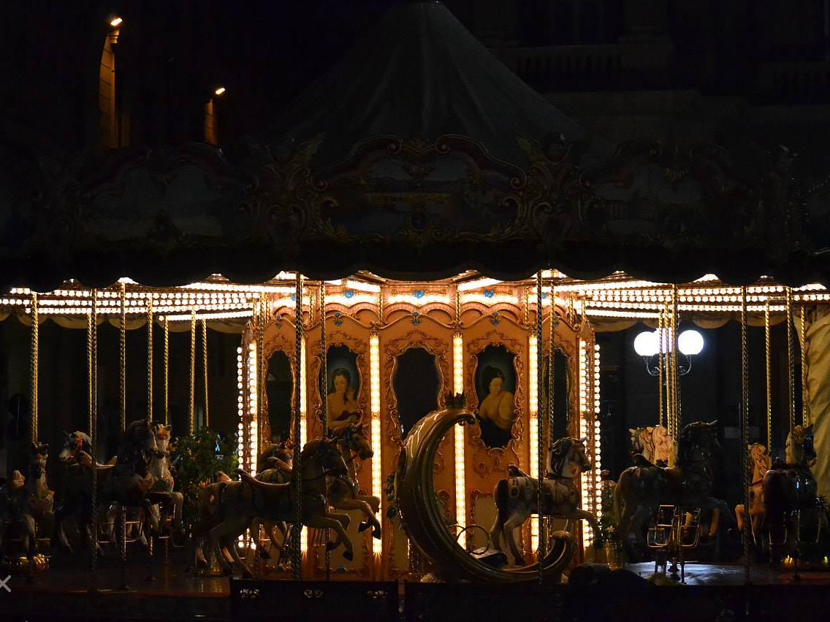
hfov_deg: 17.6
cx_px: 414
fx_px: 2678
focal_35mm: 112
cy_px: 299
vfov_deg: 13.3
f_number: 4
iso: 3200
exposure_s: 1/400
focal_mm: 55
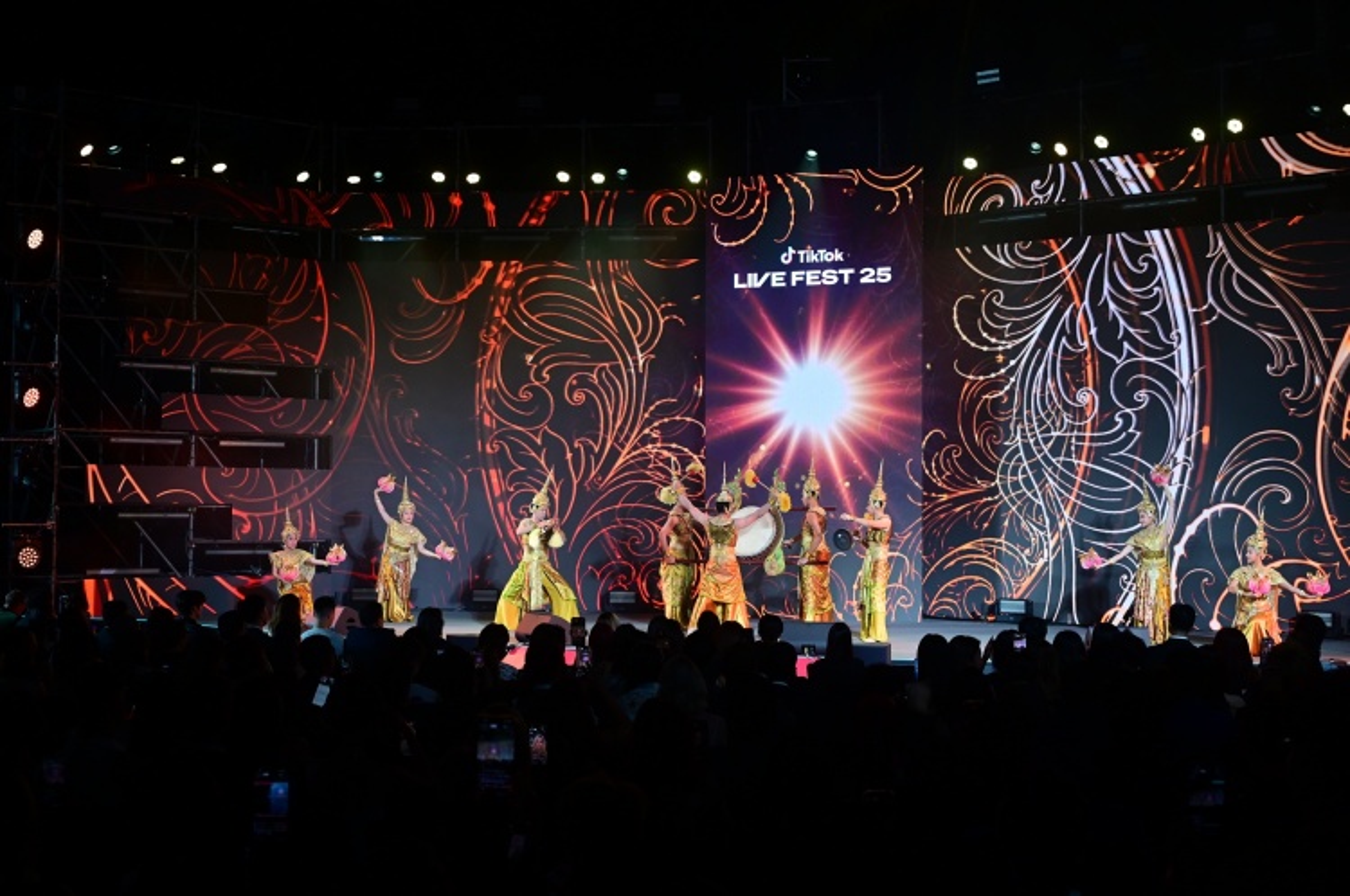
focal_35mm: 42
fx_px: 1573
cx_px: 675
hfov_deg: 46.5
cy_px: 448
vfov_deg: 31.8
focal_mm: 42
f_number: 5
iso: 1600
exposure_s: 1/320
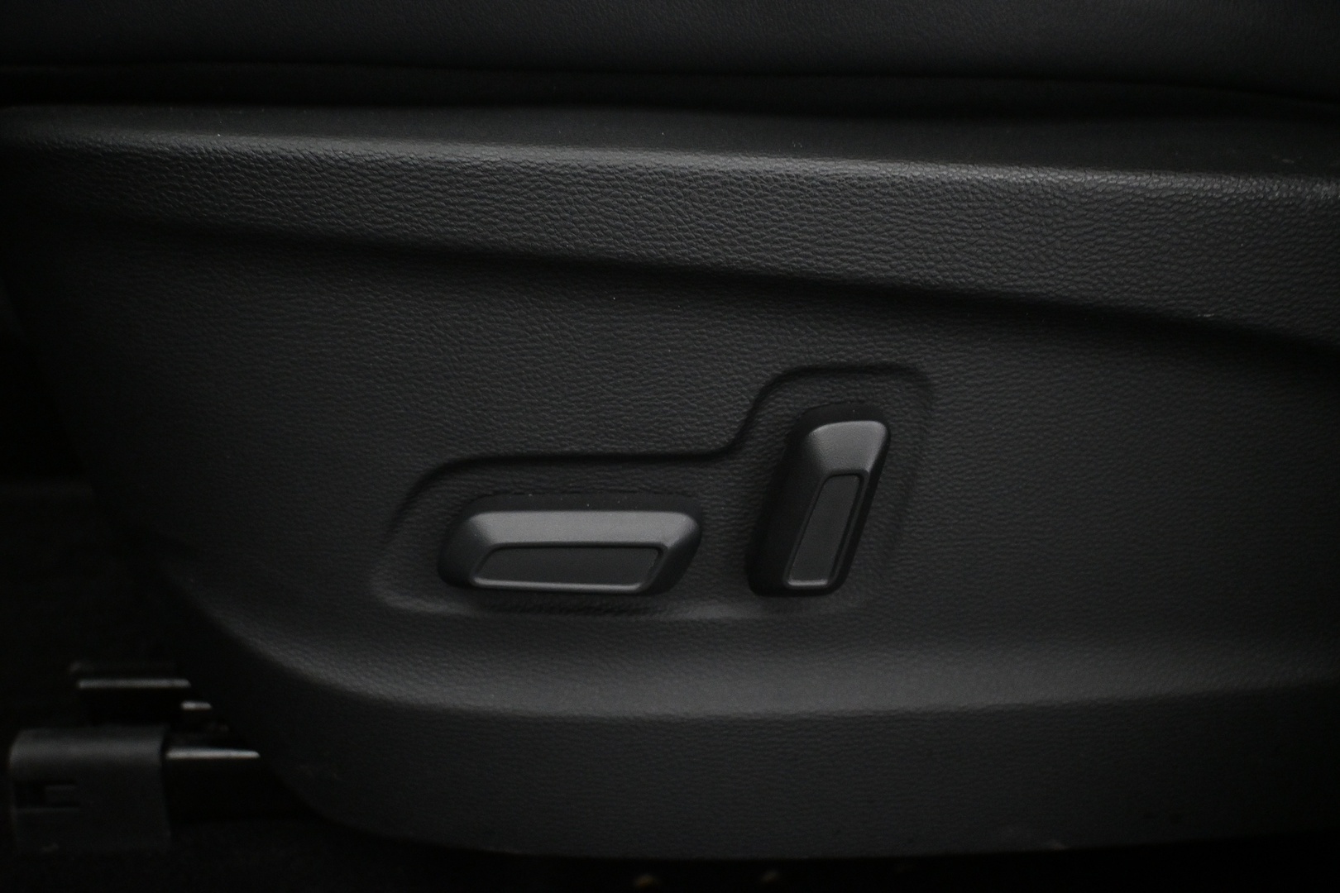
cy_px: 446
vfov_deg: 40.8
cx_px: 670
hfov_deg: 58.3
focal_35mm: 32
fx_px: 1200
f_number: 4
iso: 4000
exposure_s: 1/50
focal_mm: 21.5
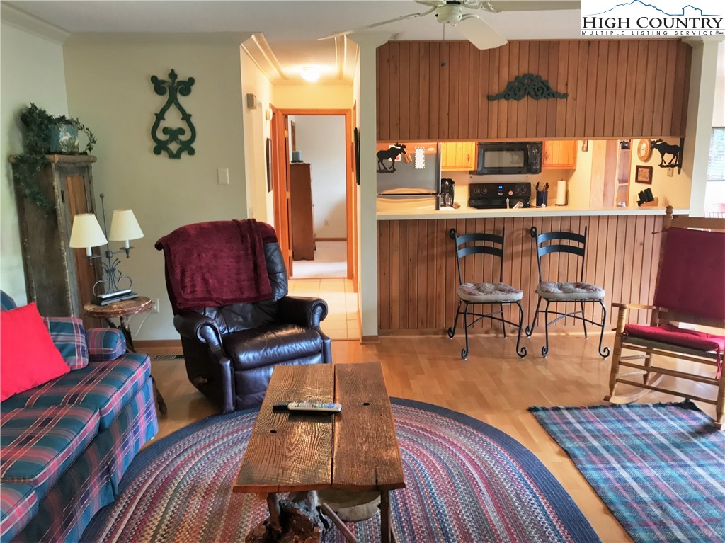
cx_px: 362
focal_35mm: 28
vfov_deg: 49.7
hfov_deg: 63.5
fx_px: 586
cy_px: 272
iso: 50
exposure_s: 1/30
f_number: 1.8
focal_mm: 3.99
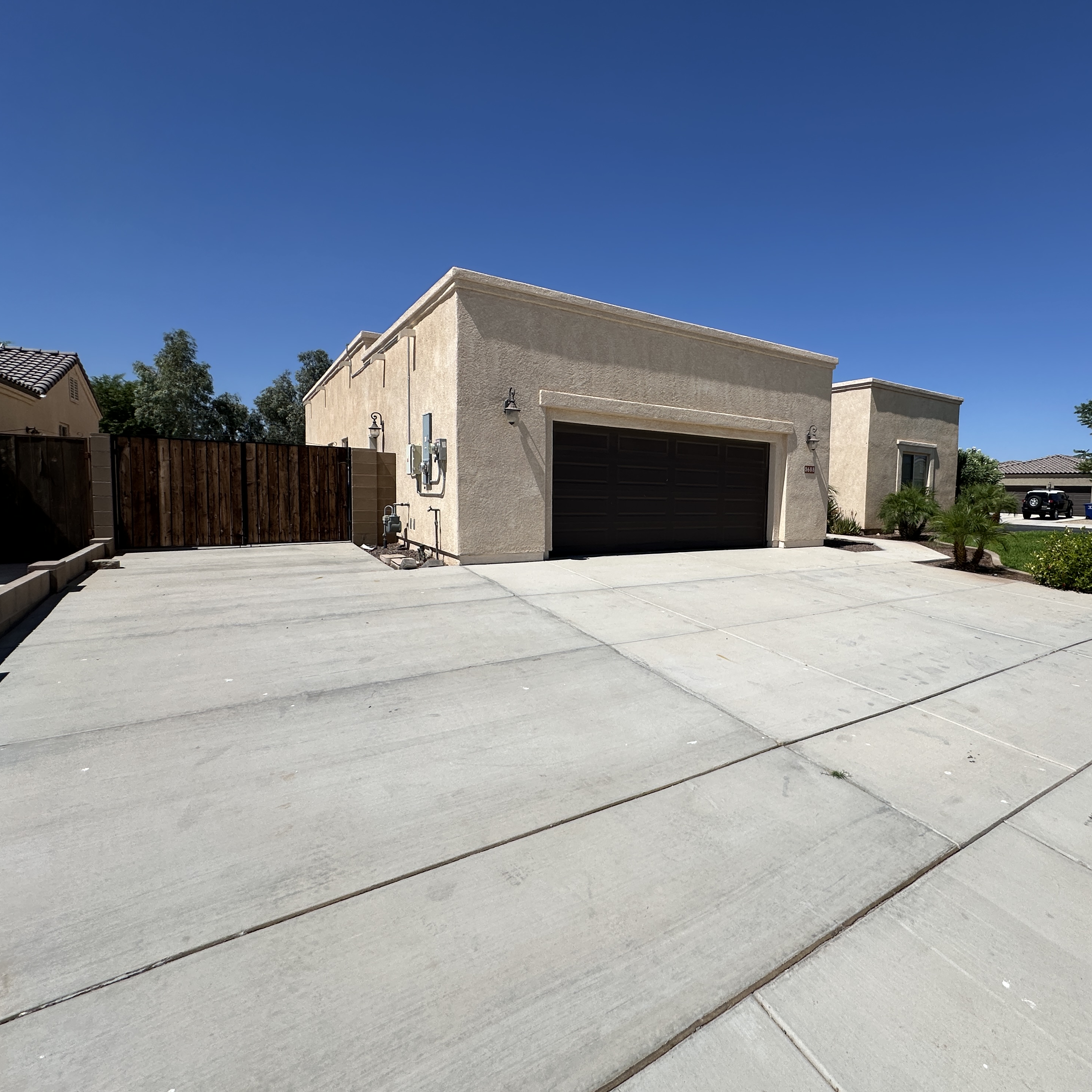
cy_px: 536
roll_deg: -1.9
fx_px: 607
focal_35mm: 17
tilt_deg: -3.6
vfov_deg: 84.0
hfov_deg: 82.1
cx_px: 692
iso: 50
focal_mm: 2.22
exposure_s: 1/4651
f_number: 2.2
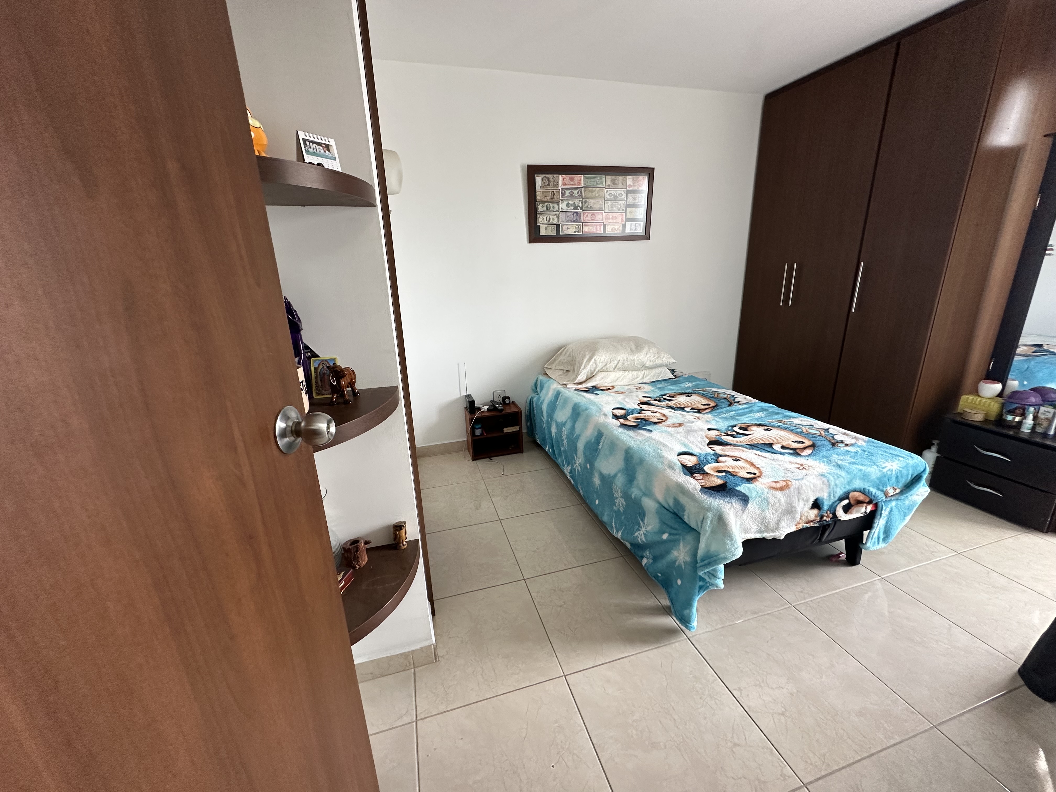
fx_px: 427
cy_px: 396
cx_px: 528
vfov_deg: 85.7
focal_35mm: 14
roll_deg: +2.7
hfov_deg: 102.1
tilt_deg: -15.0
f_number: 2.2
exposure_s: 1/99
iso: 200
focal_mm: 2.22
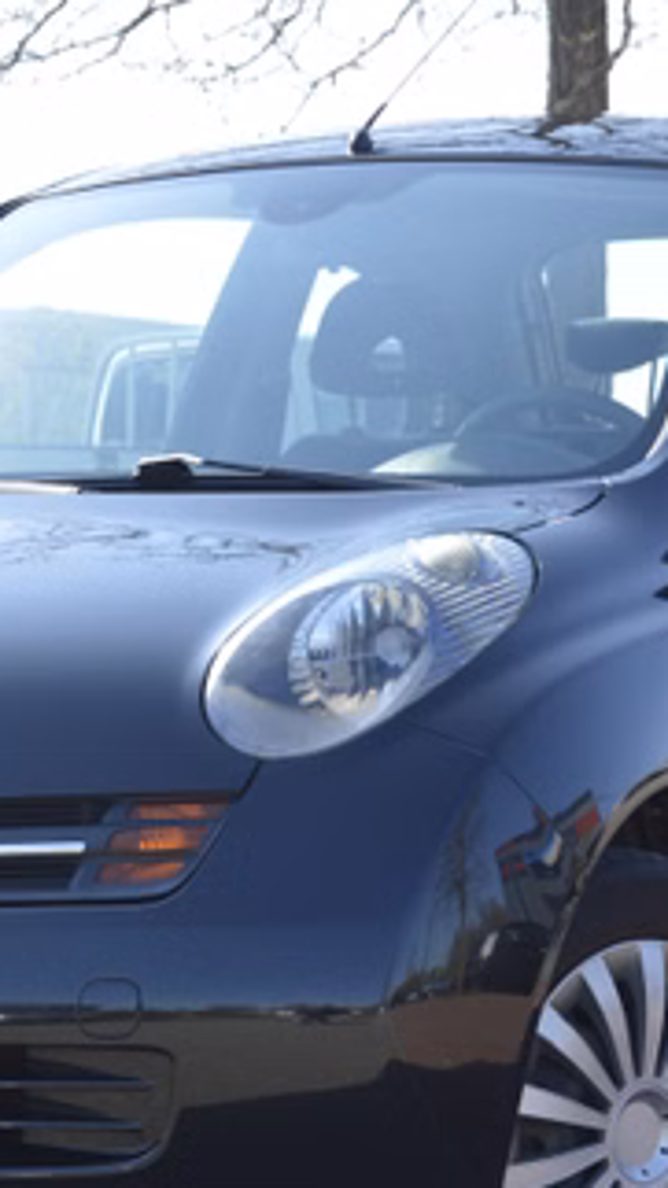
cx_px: 317
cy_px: 734
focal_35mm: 125
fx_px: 3938
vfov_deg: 17.1
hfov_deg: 9.7
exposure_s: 1/160
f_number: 6.3
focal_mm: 40
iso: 100
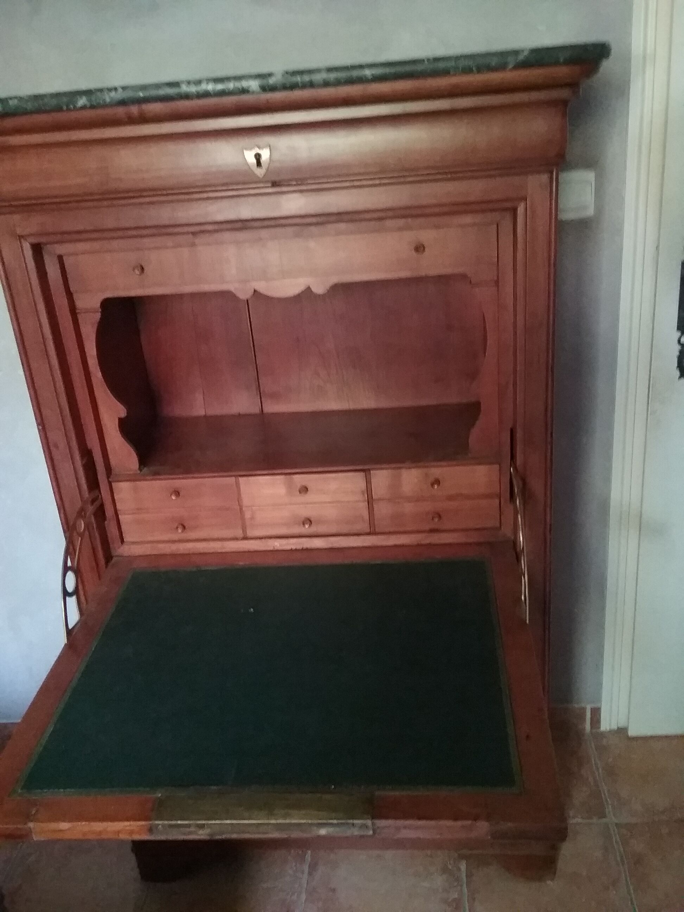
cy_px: 456
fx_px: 817
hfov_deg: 45.4
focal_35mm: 31
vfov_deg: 58.4
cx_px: 342
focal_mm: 3.3
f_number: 2.2
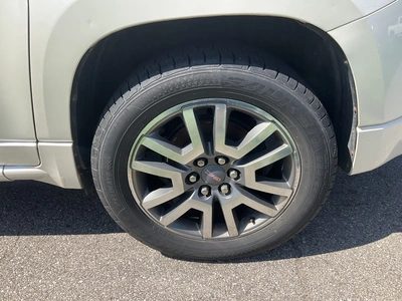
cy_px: 150
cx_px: 201
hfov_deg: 61.7
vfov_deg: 48.2
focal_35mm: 29
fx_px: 337
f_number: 1.8
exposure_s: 1/912
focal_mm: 3
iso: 25
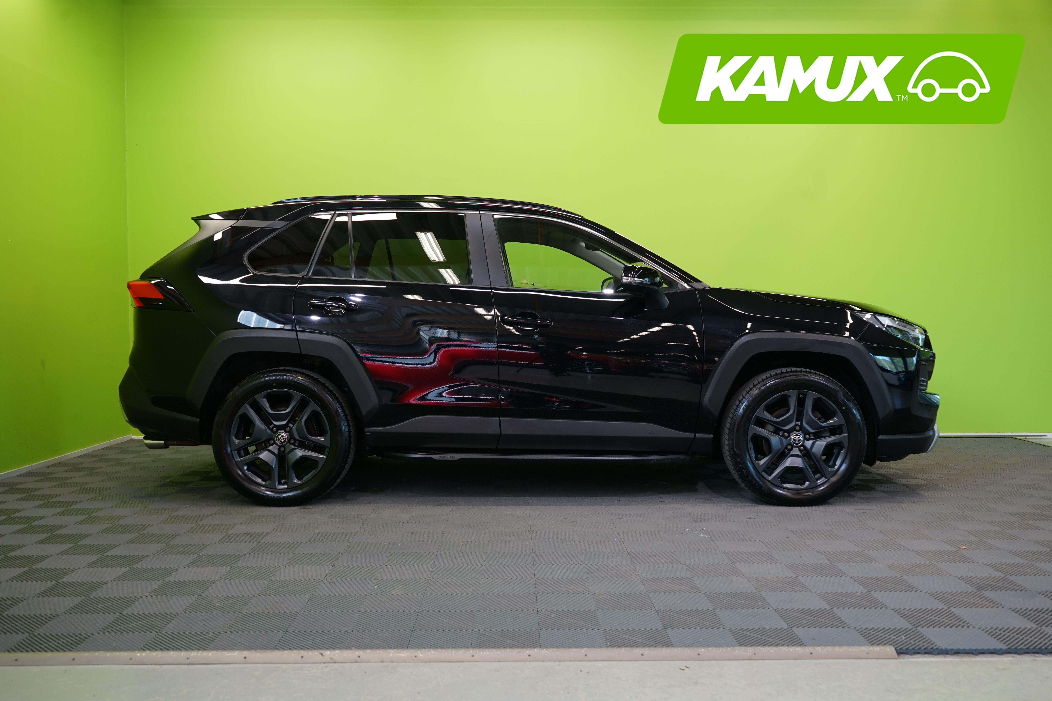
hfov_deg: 58.7
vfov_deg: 41.1
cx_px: 526
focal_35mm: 32
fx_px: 935
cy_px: 350
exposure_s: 1/30
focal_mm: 32
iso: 500
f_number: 6.3
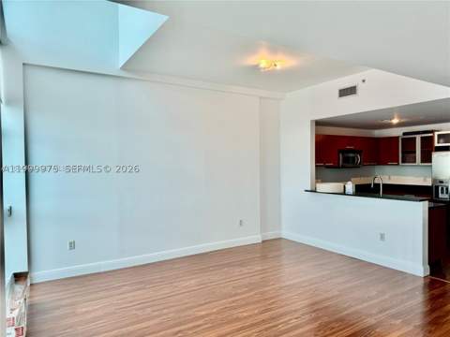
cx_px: 225
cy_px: 168
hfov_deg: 71.6
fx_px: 312
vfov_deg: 56.8
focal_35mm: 24
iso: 50
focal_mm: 6.76
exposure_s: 1/138
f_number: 1.78
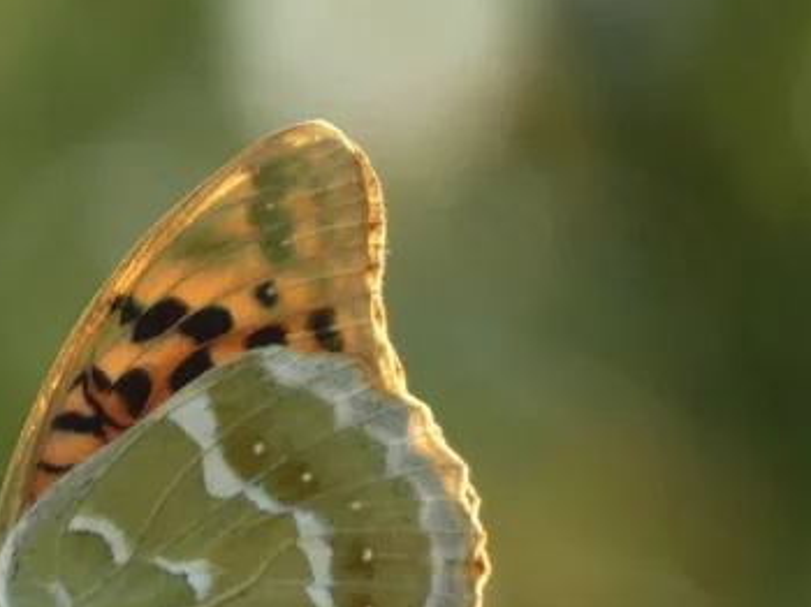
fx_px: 33316
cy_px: 537
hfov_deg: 1.4
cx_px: 148
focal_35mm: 1423
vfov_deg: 1.0
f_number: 5.6
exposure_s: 1/100
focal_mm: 139.4
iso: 200
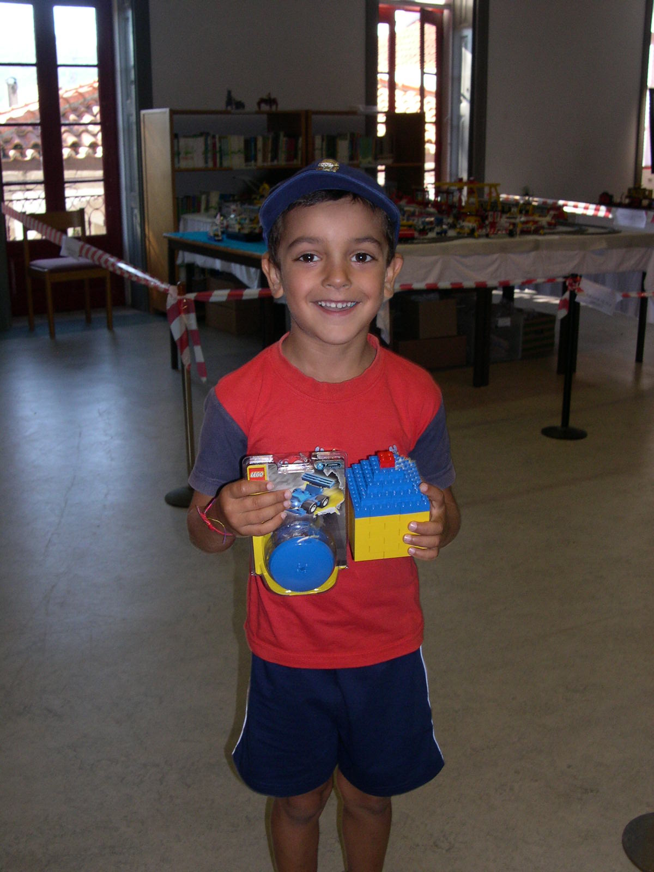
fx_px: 957
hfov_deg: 37.7
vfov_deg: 49.0
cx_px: 327
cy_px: 436
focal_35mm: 38
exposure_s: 1/30
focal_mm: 8
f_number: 7.6
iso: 215
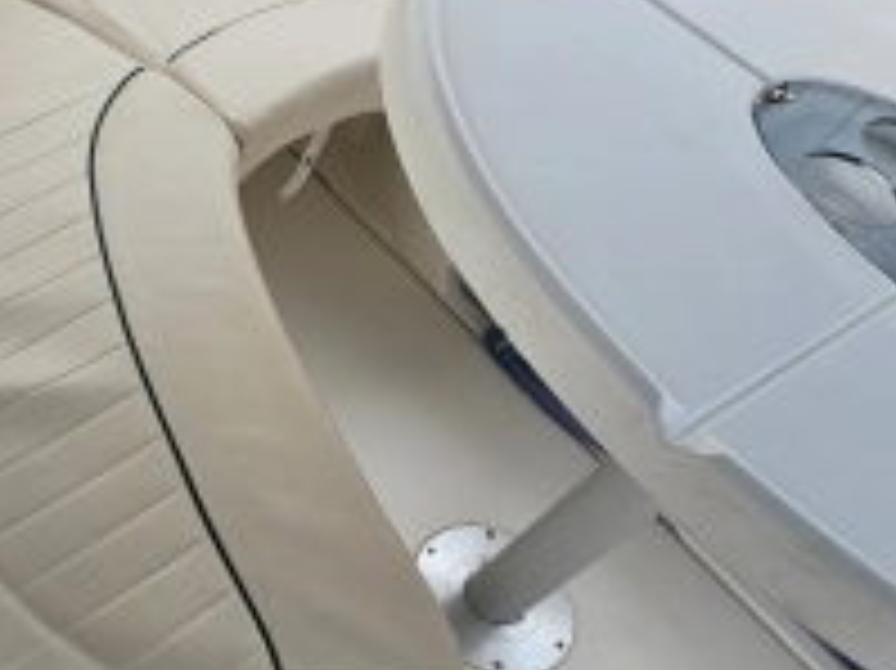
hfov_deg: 44.2
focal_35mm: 36
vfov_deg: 38.9
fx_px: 931
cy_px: 470
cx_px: 9
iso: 50
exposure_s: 1/1358
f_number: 2.2
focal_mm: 2.2
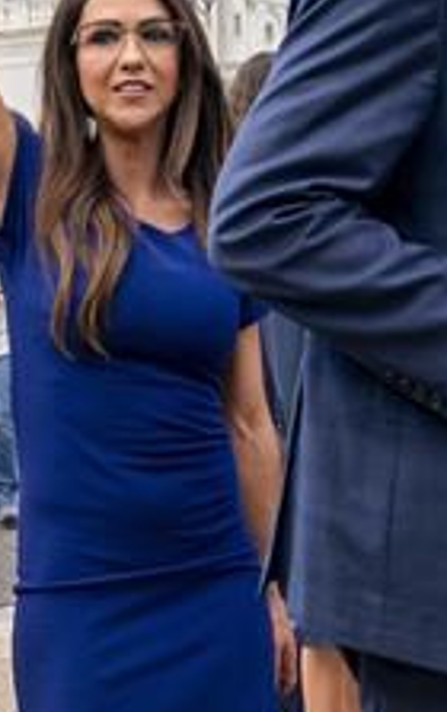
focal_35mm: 89
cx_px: -32
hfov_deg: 14.4
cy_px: 72
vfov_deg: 22.7
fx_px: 1729
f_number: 7.1
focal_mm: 30
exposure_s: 1/400
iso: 400
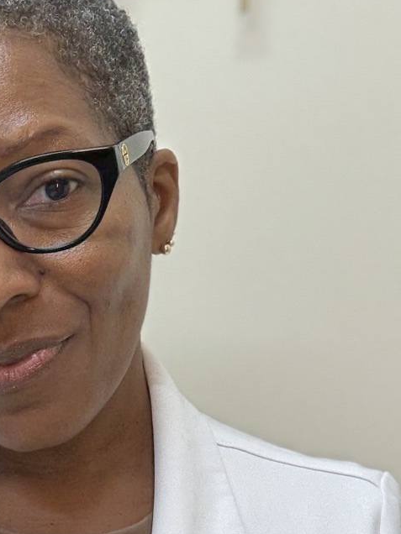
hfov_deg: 21.5
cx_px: 2
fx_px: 1019
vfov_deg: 28.8
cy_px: 418
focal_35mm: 66
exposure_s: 1/76
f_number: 1.9
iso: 80
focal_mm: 2.69
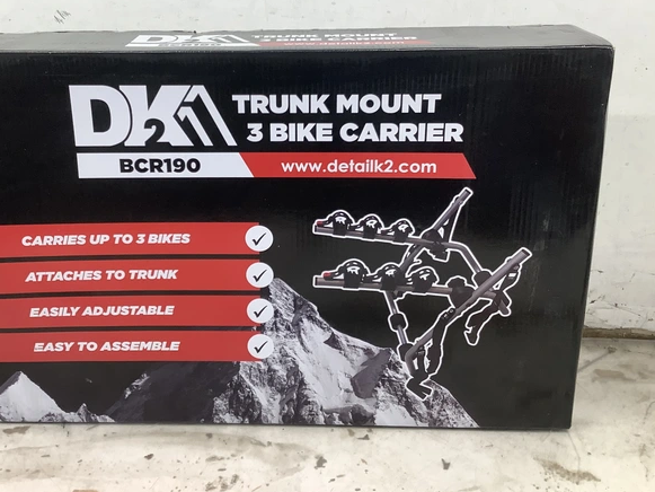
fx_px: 757
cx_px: 276
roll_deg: -0.1
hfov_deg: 46.6
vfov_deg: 35.8
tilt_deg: -14.0
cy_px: 186
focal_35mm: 40
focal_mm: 3.3
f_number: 2.4
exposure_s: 1/60
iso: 50
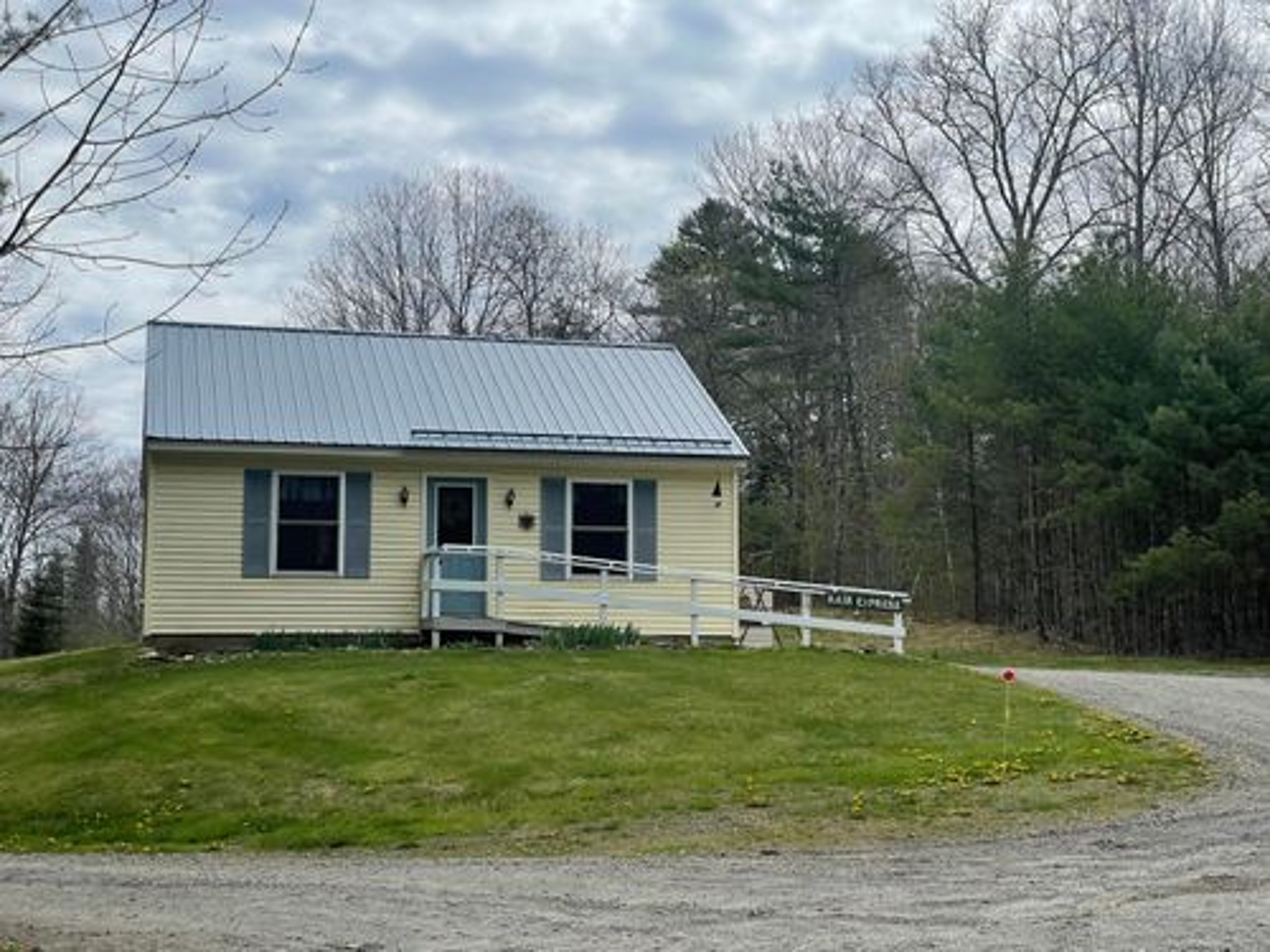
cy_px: 476
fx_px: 1908
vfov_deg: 28.0
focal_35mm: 52
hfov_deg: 36.8
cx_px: 635
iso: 25
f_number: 2
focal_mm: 6
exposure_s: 1/2660
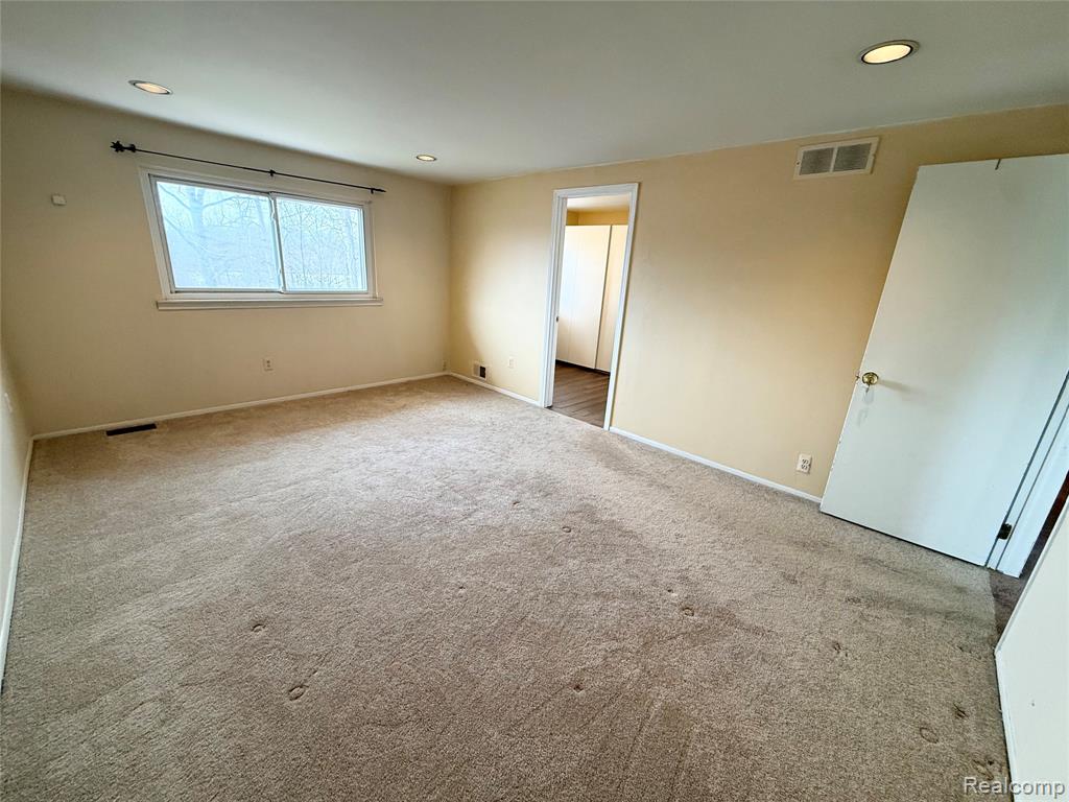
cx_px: 534
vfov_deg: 85.7
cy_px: 401
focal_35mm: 14
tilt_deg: -16.8
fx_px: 432
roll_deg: -3.0
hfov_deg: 102.1
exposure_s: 1/120
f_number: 2.2
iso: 200
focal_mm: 2.22
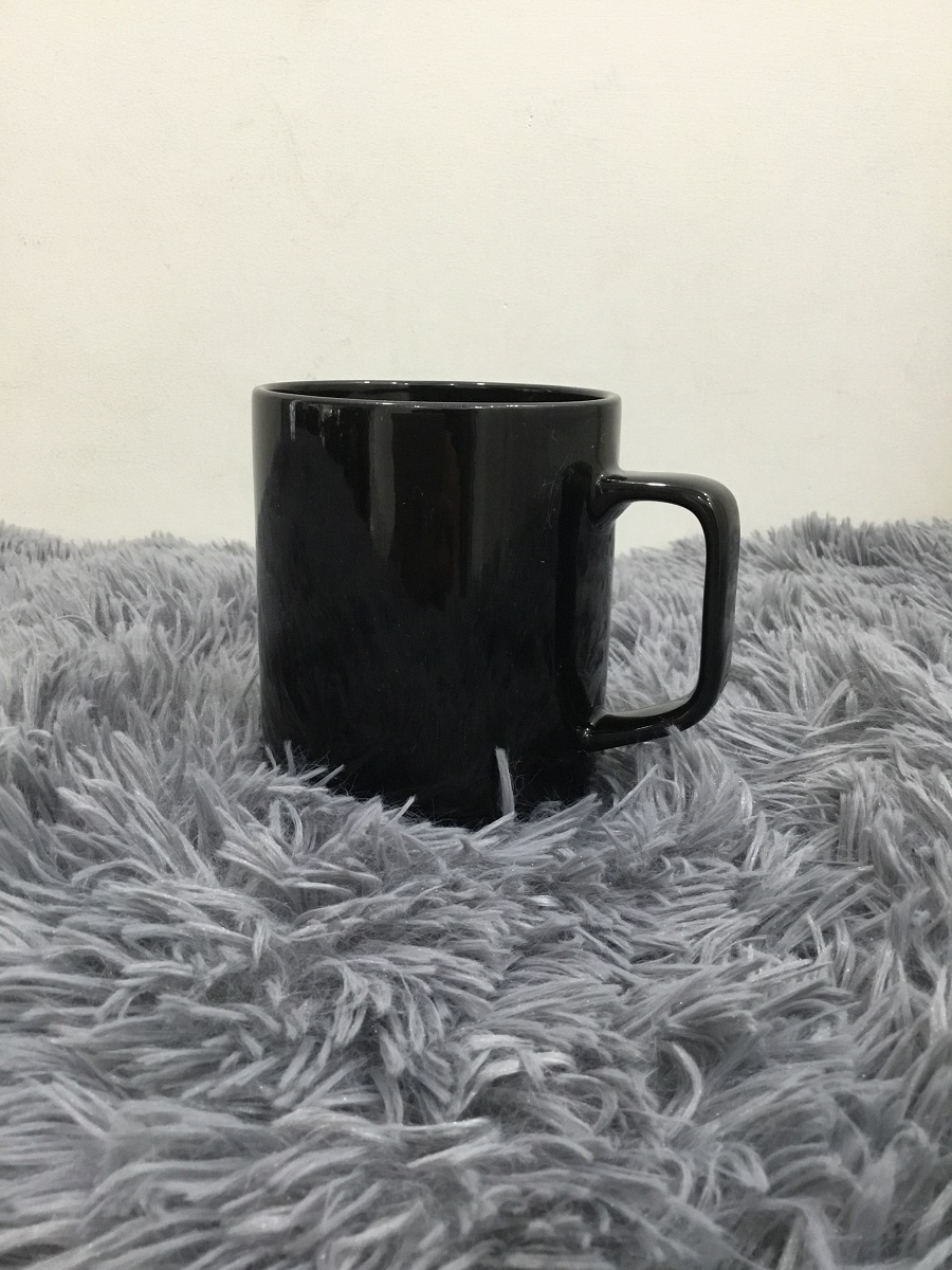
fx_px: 1137
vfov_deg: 58.4
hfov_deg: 45.4
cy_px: 635
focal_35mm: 31
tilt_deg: -17.1
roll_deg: -0.3
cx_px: 476
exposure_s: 1/33
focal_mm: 3.3
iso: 160
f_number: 2.4
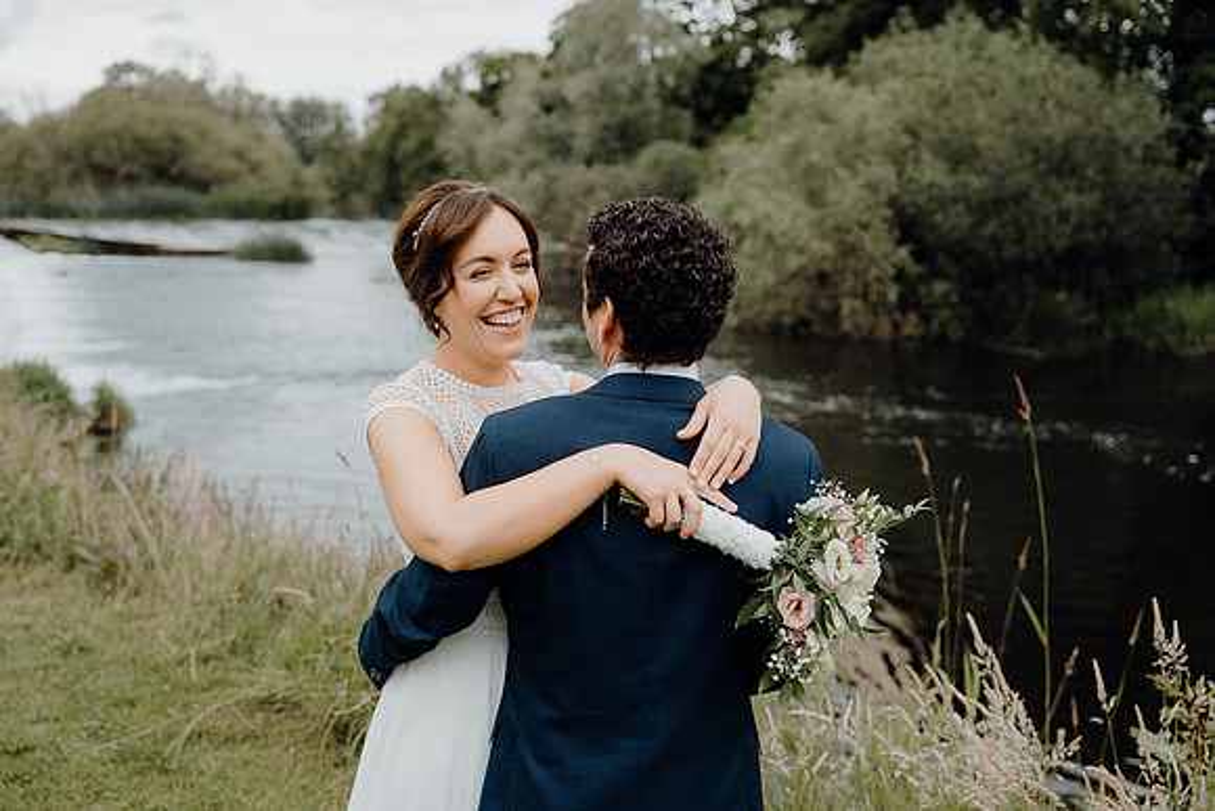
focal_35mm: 37
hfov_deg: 51.9
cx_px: 608
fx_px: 1249
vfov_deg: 36.0
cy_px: 406
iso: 125
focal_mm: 37
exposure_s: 1/800
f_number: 2.8
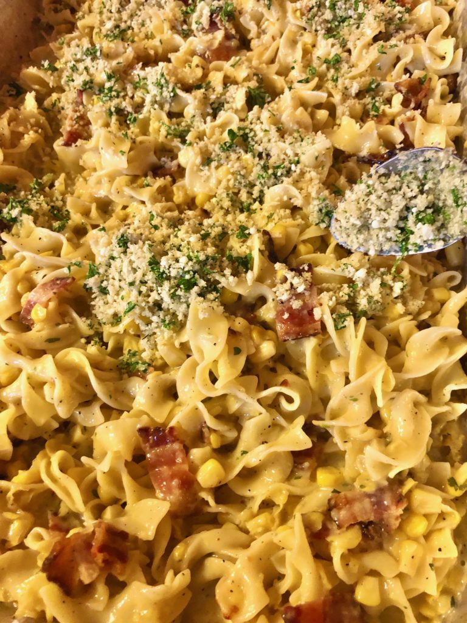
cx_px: 234
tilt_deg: -59.8
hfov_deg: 49.7
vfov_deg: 63.4
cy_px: 312
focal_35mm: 28
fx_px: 504
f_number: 1.8
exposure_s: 1/11
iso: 100
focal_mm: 3.99
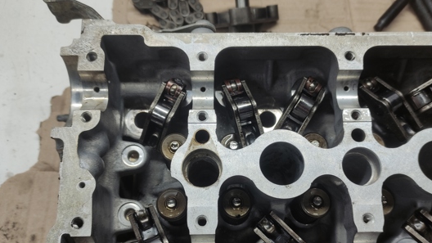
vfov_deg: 35.5
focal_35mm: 33
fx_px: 378
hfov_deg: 59.4
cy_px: 149
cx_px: 230
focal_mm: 5.43
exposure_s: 1/103
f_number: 1.89
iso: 100
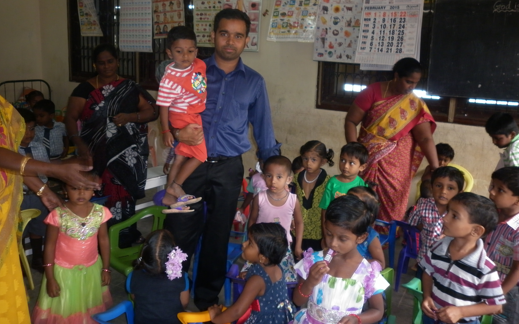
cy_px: 131
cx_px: 260
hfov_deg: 58.1
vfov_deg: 38.2
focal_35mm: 33
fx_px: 467
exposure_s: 1/30
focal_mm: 5.6
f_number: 2.9
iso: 100
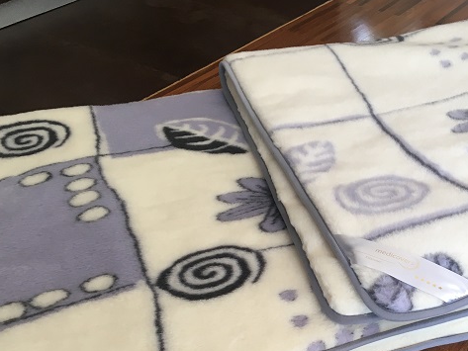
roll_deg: +0.7
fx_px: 663
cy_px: 273
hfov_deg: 37.7
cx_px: 363
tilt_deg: -40.7
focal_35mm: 49
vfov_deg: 29.1
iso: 25
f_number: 2.2
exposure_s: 1/33
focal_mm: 4.15
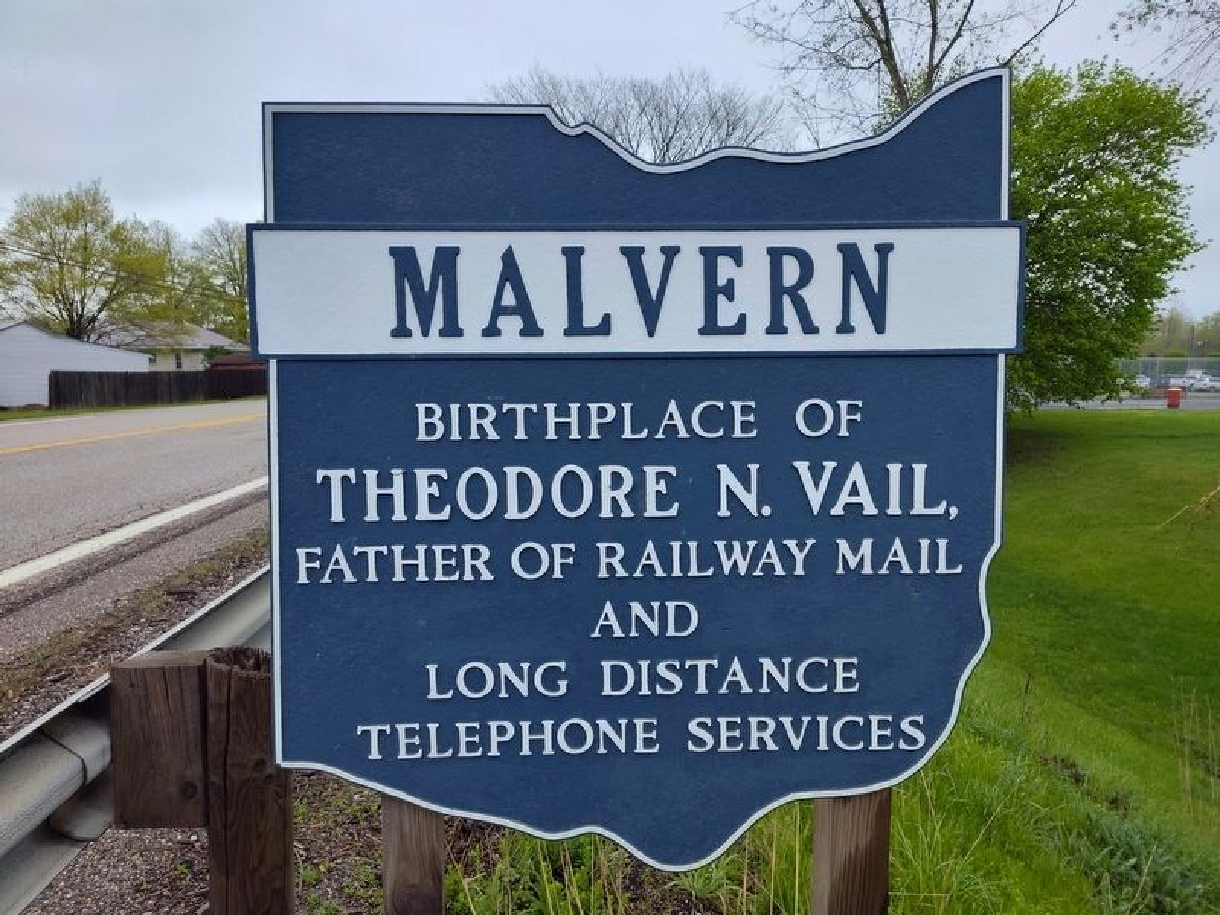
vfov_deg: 58.9
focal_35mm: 23
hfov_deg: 73.9
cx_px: 610
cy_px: 458
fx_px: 811
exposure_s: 1/200
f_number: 1.8
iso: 100
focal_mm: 5.56
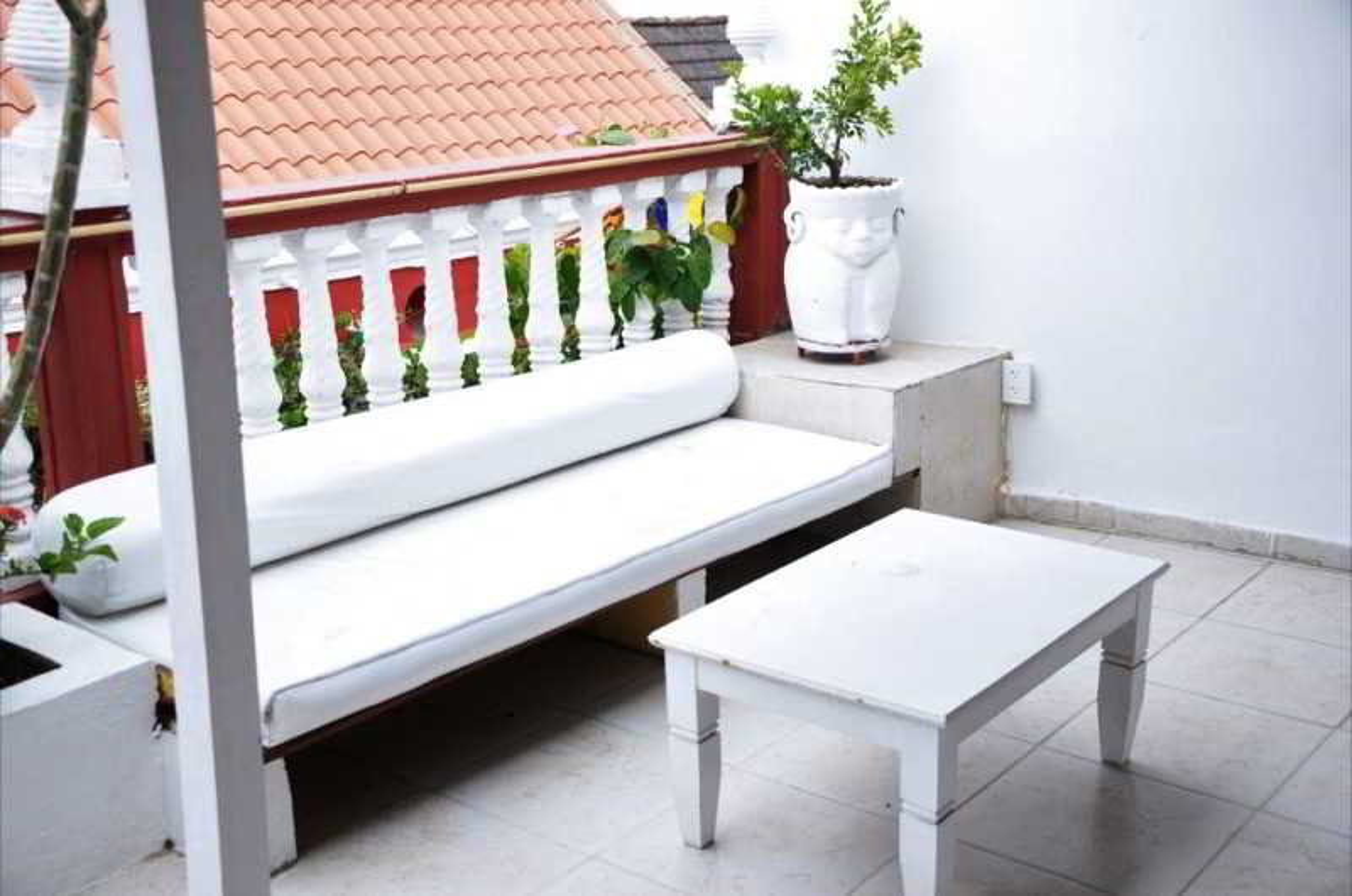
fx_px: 1687
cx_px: 676
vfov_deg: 29.7
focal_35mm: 45
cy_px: 448
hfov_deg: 43.7
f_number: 5
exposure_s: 1/200
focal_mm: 30
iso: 320
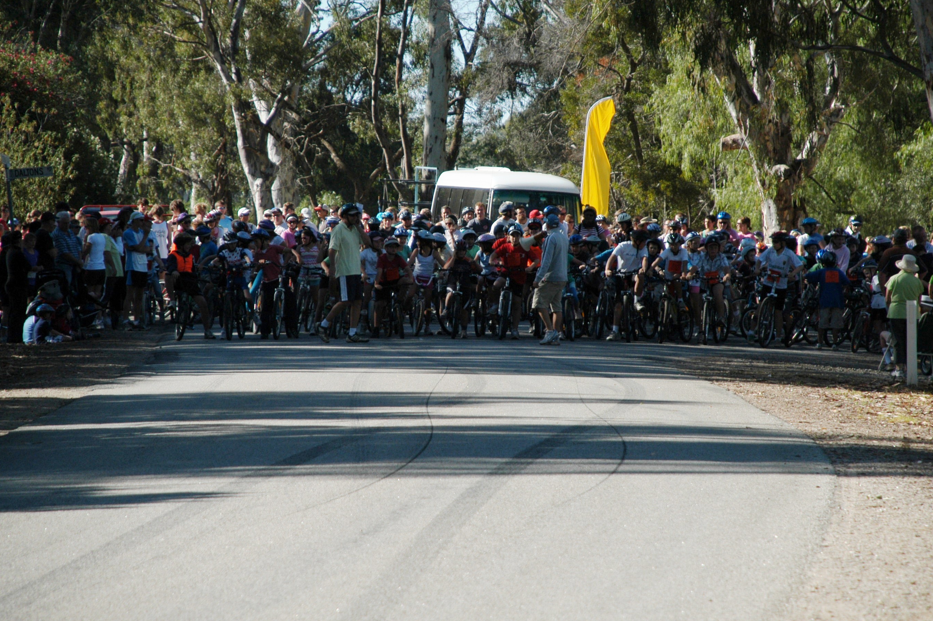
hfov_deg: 9.2
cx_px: 476
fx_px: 5815
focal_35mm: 225
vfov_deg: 6.1
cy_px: 286
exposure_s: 1/1000
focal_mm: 135
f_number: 5.6
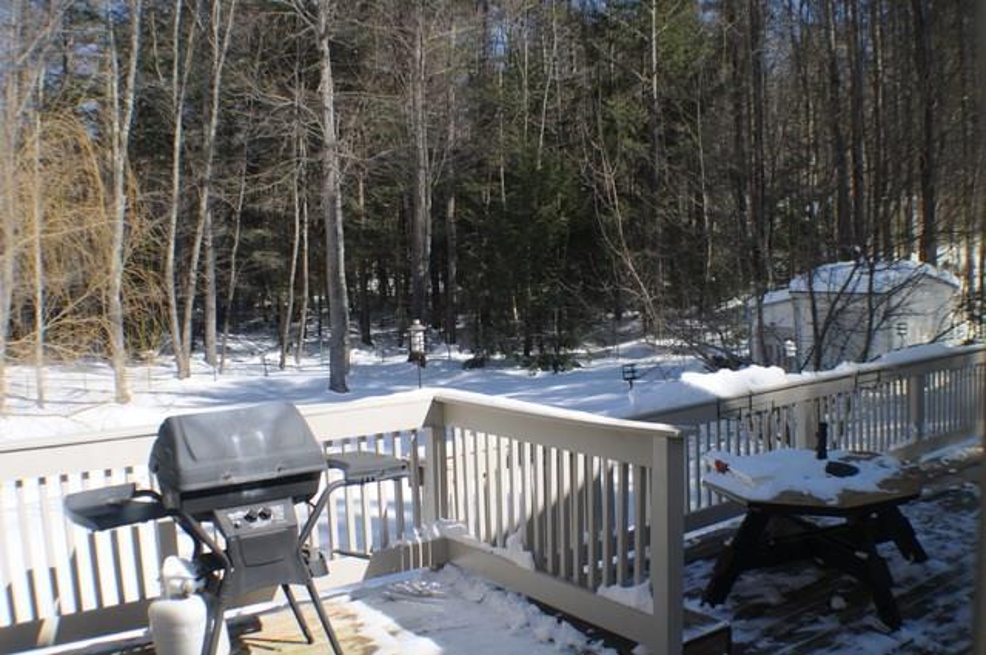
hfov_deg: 46.5
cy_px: 328
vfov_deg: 31.8
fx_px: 1149
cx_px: 493
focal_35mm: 42
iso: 200
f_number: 5
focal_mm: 28
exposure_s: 1/640
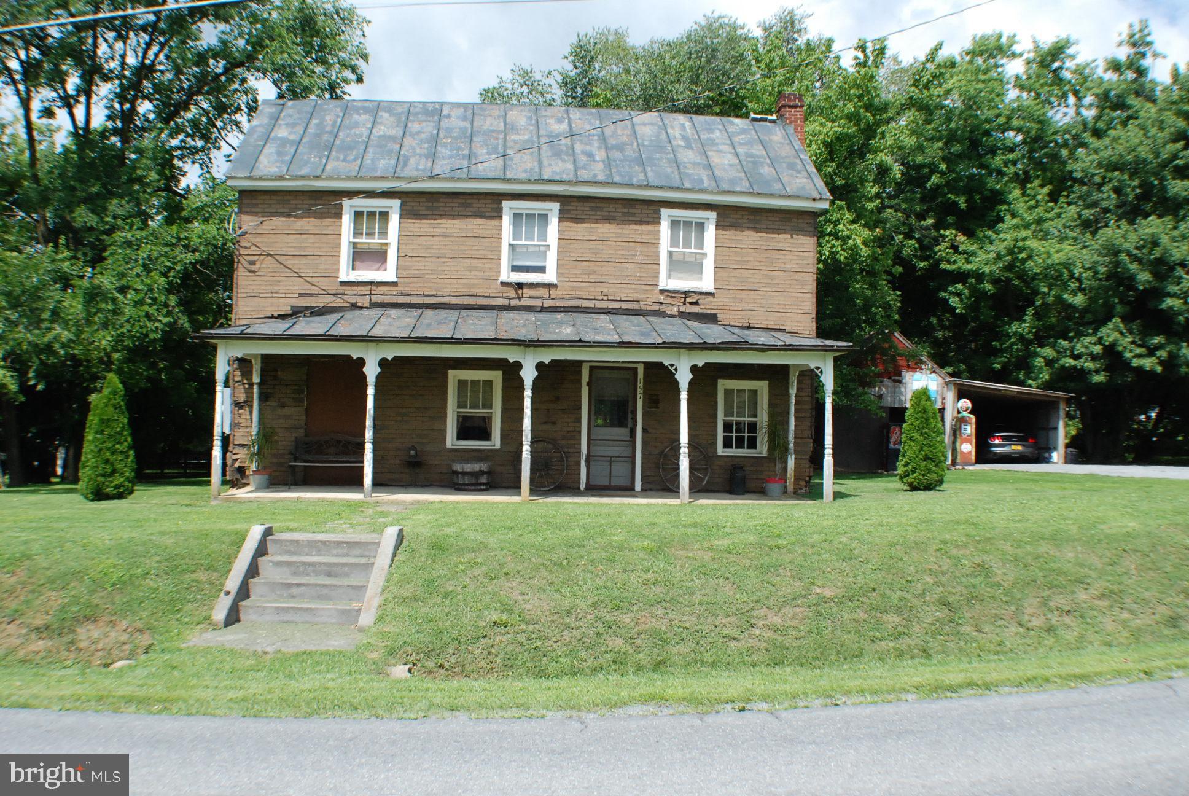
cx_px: 594
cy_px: 398
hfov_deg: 49.5
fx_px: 1290
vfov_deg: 34.3
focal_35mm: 39
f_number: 14
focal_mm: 26
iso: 1000
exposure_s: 1/640
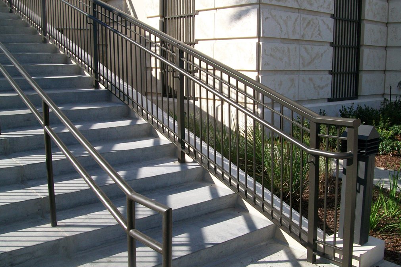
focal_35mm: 38
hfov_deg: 50.7
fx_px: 423
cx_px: 203
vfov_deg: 35.1
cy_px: 127
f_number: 4.8
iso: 64
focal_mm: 6
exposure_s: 1/400
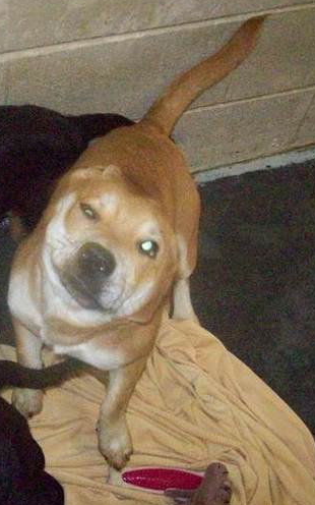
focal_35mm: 59
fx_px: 810
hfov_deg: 21.5
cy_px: 232
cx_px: 28
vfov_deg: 34.5
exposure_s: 1/128
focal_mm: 6
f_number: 2.7
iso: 800
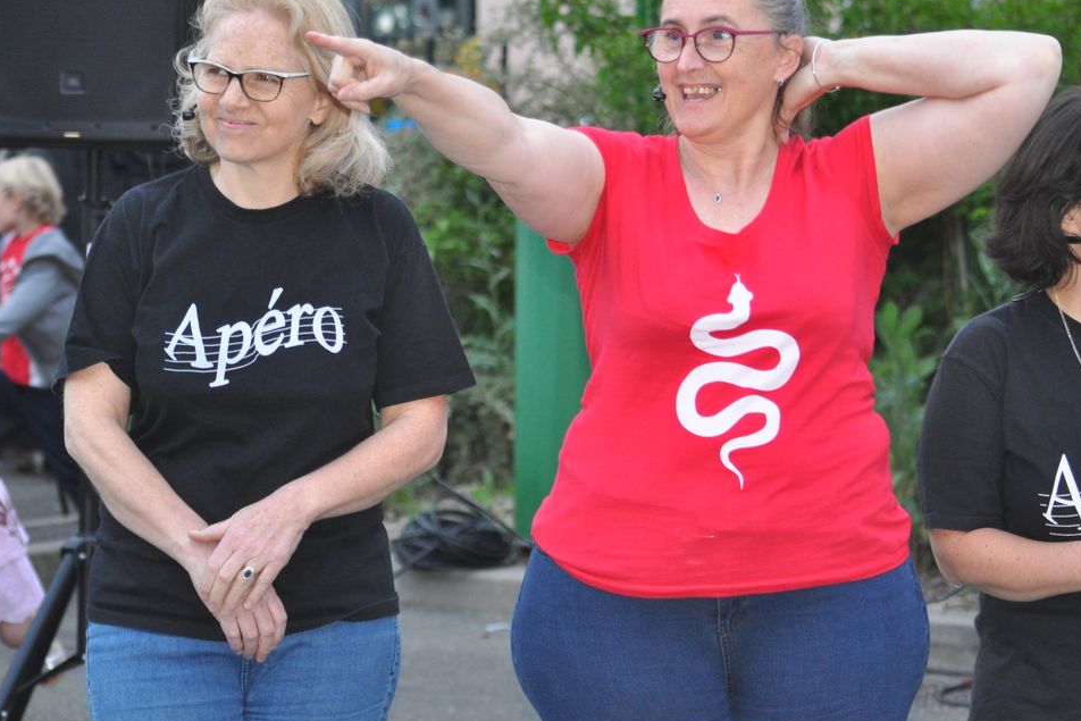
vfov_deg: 9.7
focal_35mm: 141
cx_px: 631
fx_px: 4234
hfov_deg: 14.5
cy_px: 284
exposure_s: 1/60
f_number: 4
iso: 800
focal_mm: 70
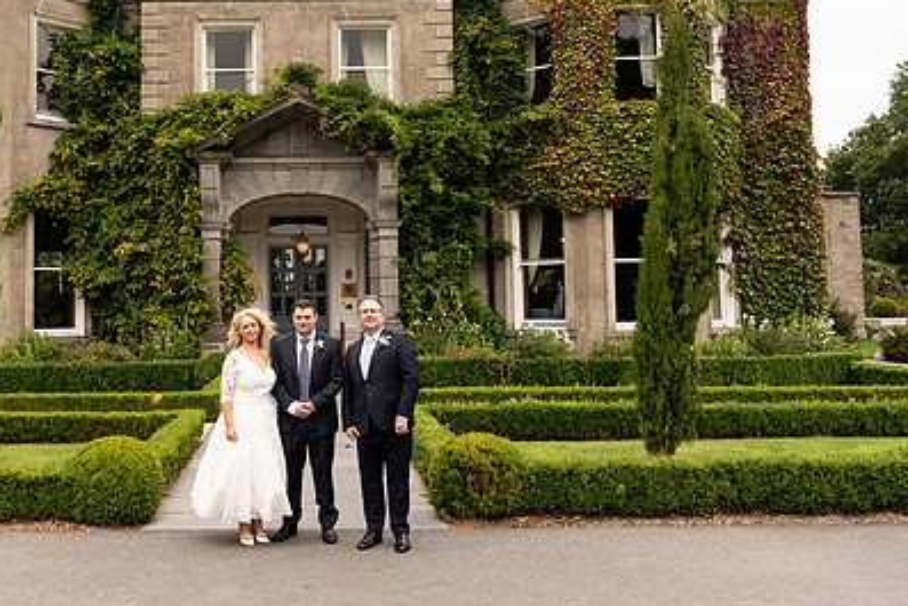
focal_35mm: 38
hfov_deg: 49.7
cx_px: 295
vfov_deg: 34.9
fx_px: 959
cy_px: 234
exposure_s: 1/200
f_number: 5.6
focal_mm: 26
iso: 160
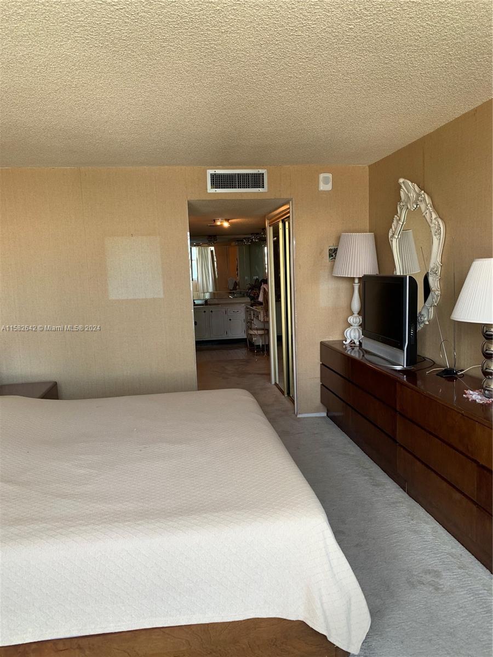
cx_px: 246
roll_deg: +2.5
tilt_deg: -9.0
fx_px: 494
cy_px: 328
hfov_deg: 53.1
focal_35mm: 26
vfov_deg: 67.3
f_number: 1.8
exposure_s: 1/121
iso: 64
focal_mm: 4.25
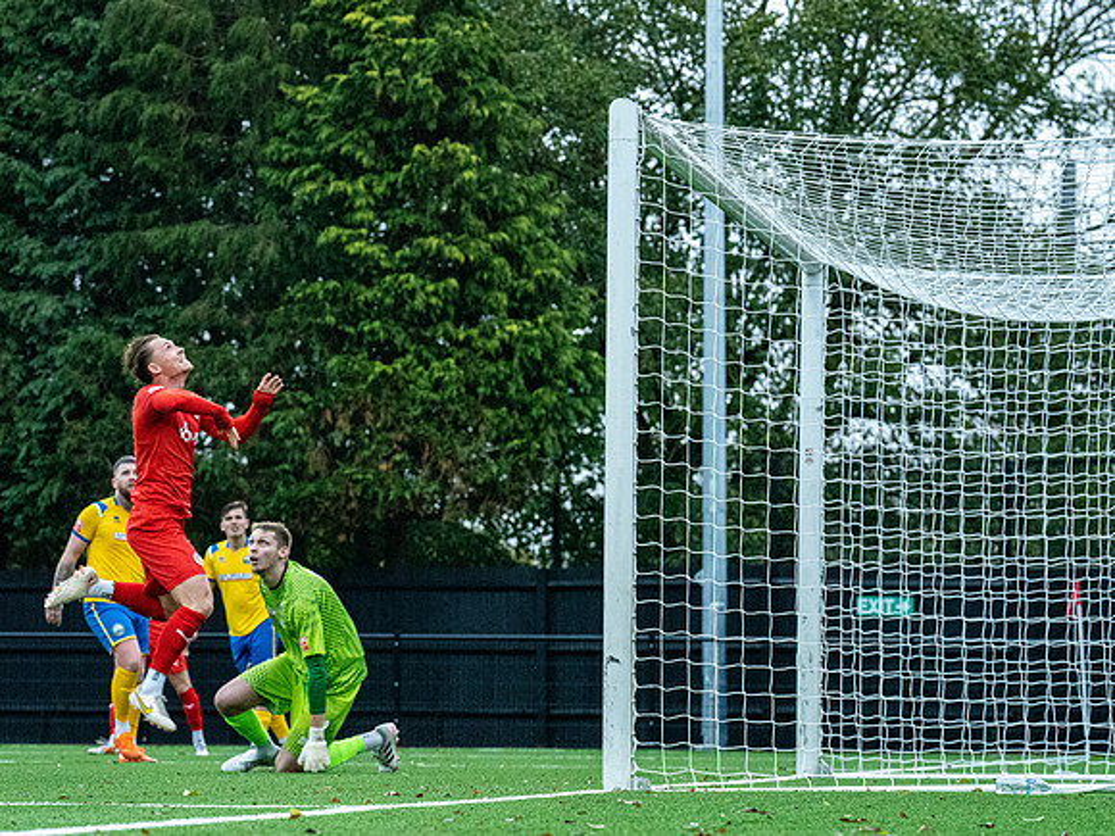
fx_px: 6313
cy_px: 380
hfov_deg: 10.1
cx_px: 340
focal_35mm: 196
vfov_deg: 7.6
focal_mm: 135
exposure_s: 1/640
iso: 10000
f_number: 6.3
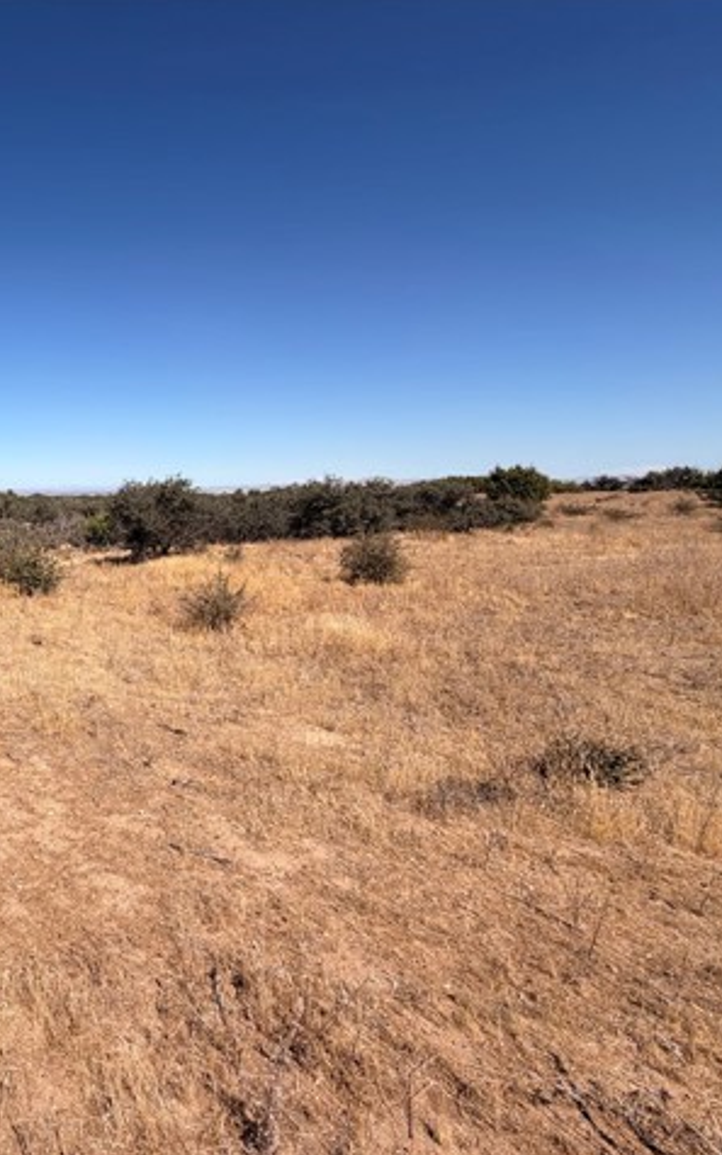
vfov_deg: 85.1
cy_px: 576
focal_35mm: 20
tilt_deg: -10.0
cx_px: -27
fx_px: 629
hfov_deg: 47.5
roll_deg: +0.1
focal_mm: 2.22
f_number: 2.2
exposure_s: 1/1399
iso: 20
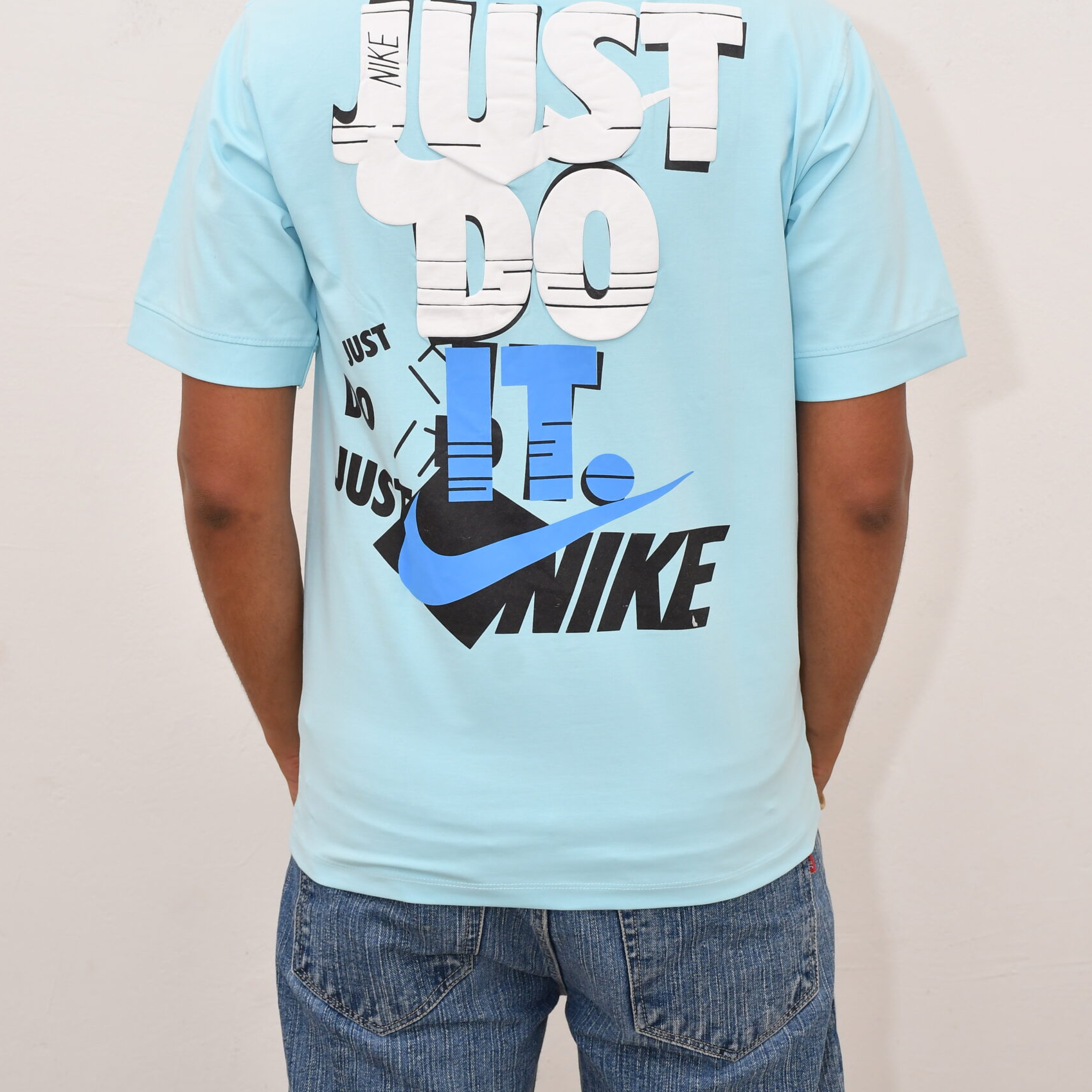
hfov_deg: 23.7
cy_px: 274
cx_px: 547
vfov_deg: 23.4
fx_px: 2605
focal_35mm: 73
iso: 500
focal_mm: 38
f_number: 5.6
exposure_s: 1/125
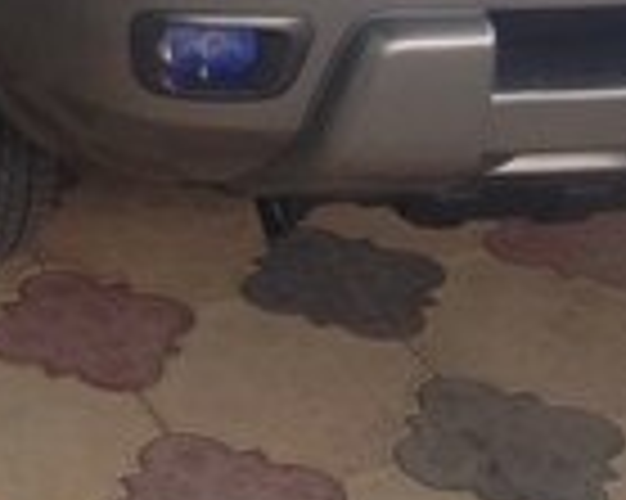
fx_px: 2129
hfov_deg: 16.0
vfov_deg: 12.7
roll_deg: +1.3
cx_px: -162
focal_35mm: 115
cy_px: -266
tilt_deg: -13.3
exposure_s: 1/120
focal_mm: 4.12
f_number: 2.4
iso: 64
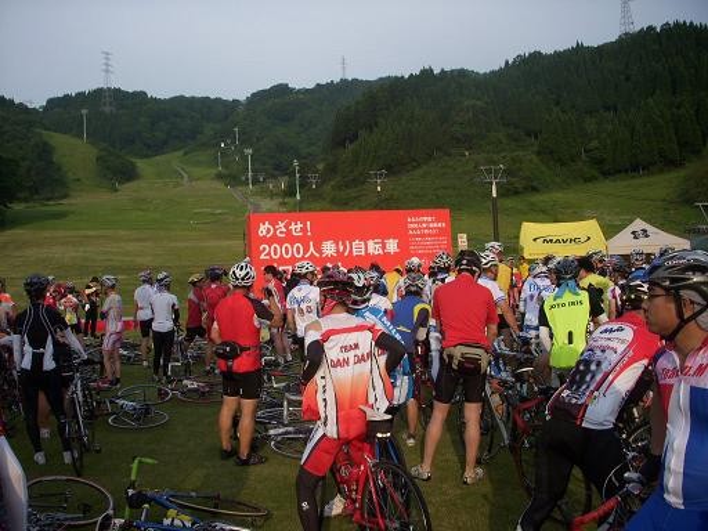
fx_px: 777
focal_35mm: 38
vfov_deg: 37.7
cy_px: 266
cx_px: 354
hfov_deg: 49.0
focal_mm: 6.3
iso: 100
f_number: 3.3
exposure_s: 1/800
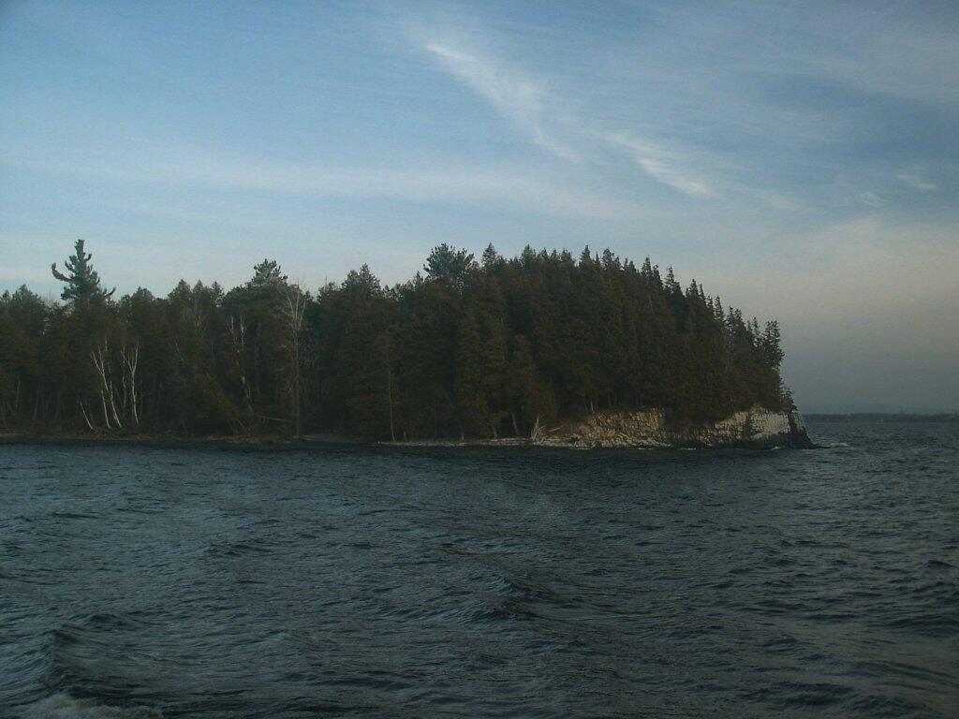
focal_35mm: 43
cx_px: 480
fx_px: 1191
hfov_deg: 43.9
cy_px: 360
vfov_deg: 33.6
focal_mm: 9.04
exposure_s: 1/180
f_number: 3.6
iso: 64
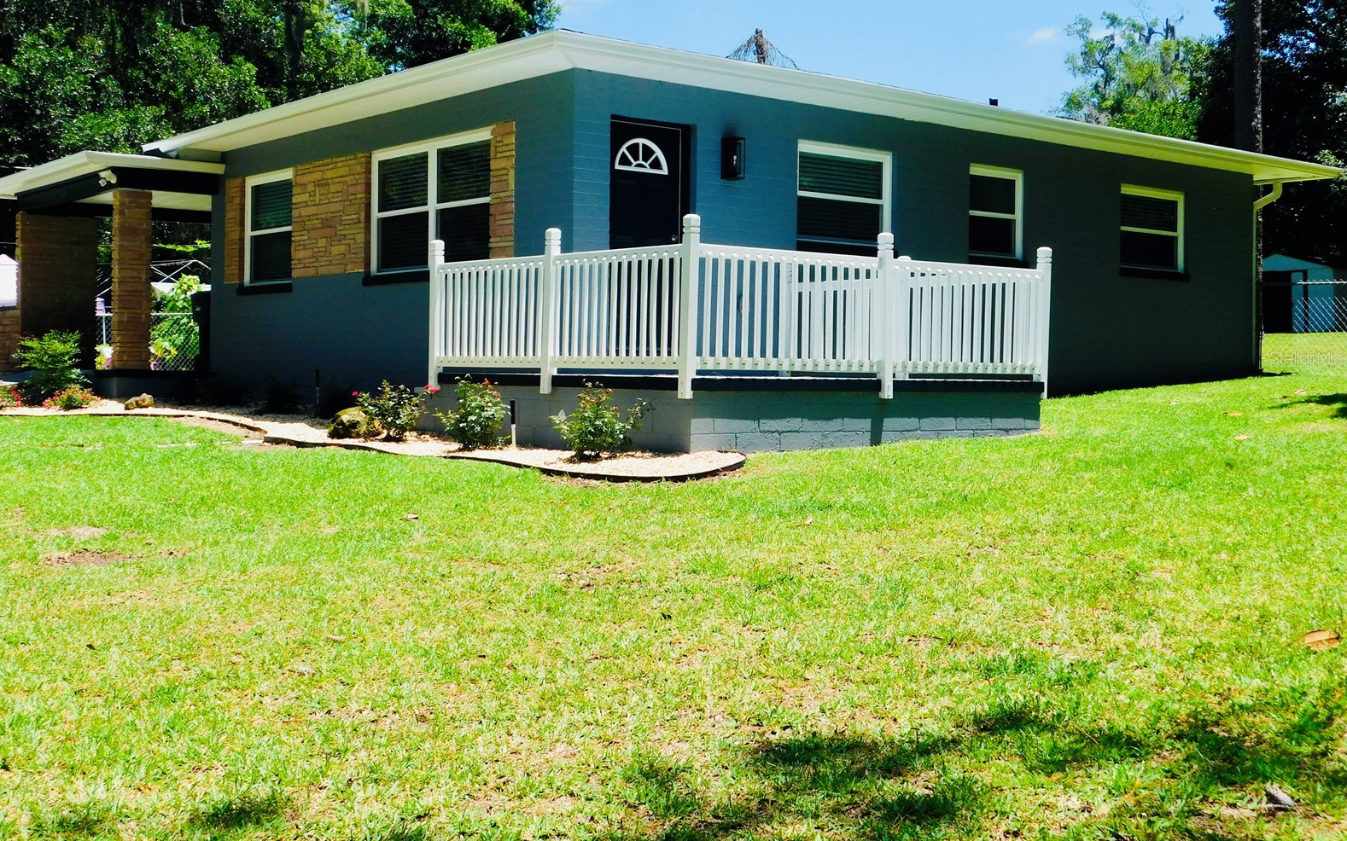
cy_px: 357
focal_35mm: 43
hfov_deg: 46.2
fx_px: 1578
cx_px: 668
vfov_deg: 29.8
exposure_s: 1/1000
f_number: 3.6
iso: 125
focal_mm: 7.1
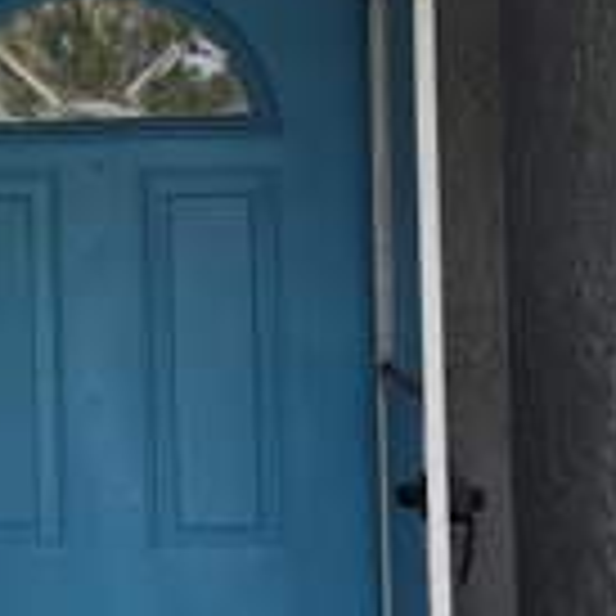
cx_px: -436
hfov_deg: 13.4
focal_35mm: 119
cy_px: 135
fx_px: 2396
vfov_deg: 14.6
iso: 20
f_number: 1.4
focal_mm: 6.5
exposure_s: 1/359
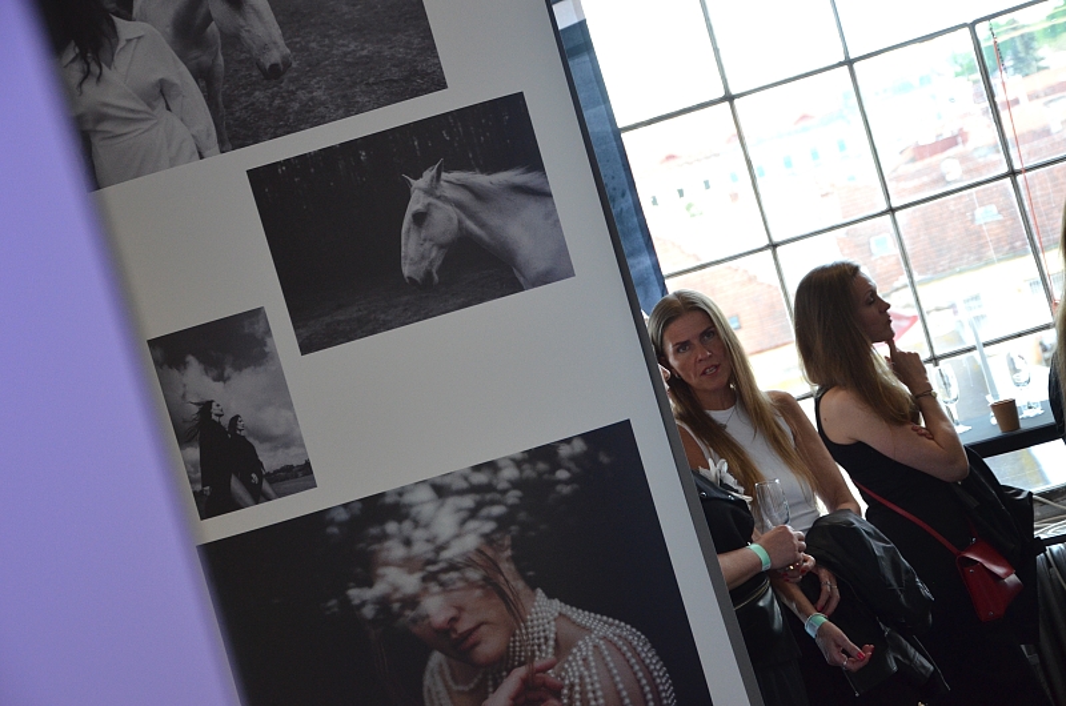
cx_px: 533
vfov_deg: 17.4
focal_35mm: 78
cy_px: 353
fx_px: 2305
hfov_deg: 26.0
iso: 1000
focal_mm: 52
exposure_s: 1/100
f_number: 5
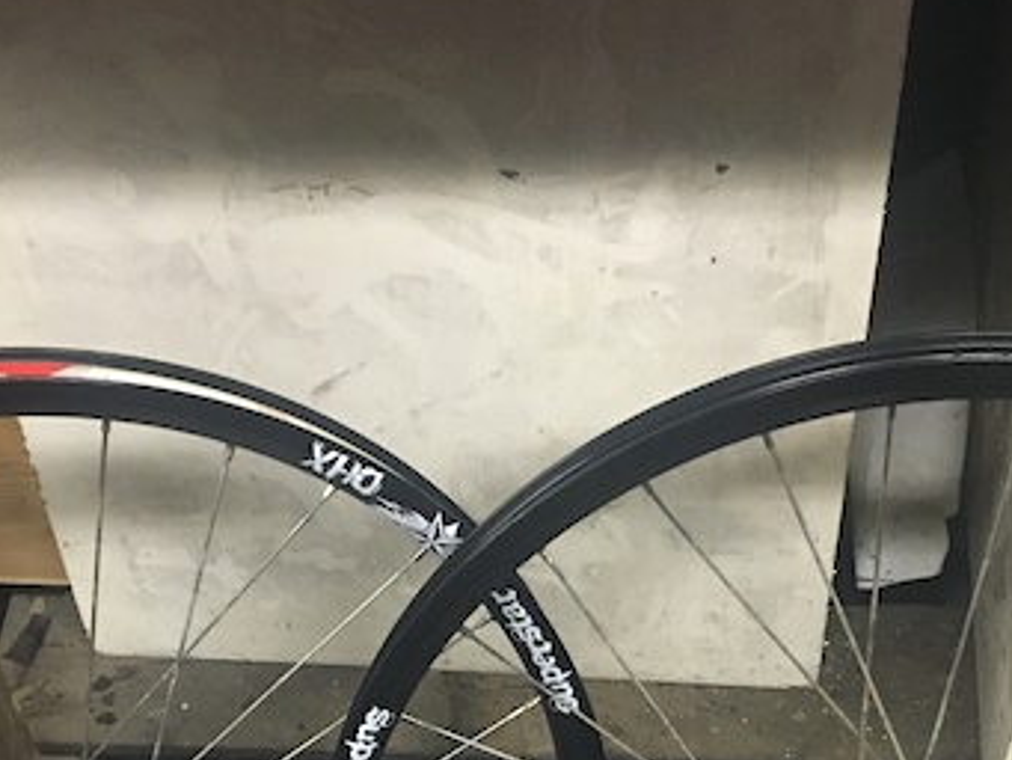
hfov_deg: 28.5
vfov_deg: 20.5
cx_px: 469
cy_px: 849
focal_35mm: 68
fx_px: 1989
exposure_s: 1/25
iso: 200
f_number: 2.2
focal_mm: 4.15
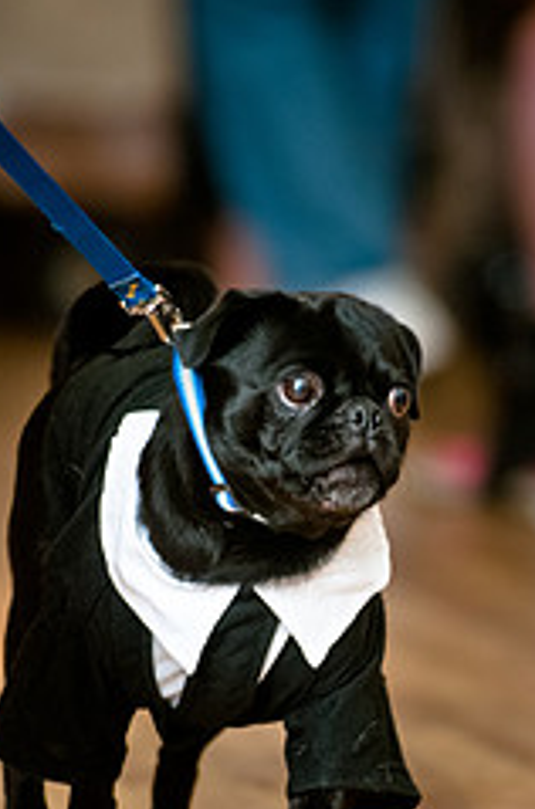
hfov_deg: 2.4
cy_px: 582
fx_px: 12690
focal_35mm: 566
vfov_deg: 3.7
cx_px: 347
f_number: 2.8
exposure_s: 1/200
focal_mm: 200
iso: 200
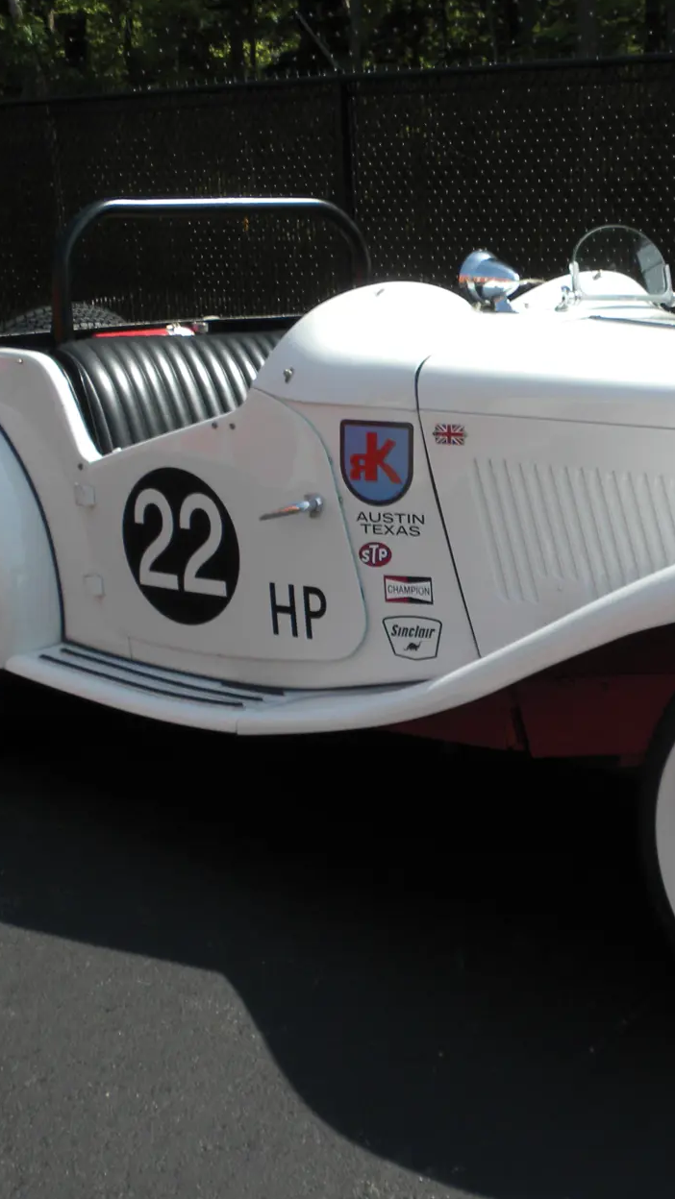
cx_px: 542
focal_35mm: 62
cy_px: 638
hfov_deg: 19.2
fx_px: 1973
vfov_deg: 33.8
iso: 64
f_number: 10
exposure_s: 1/96.7
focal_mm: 6.6
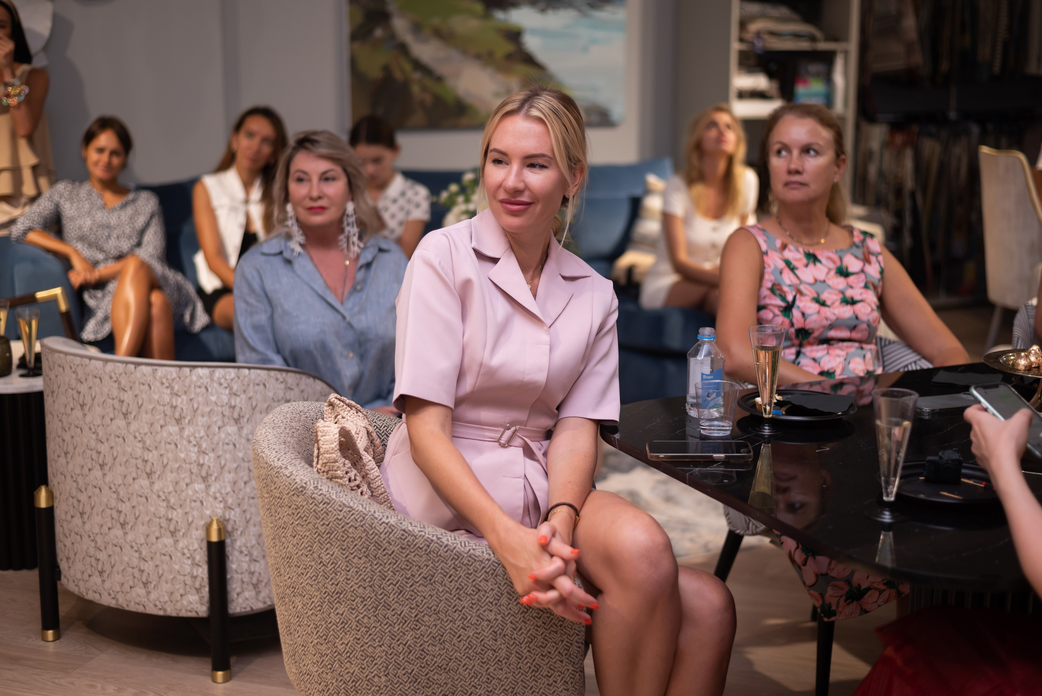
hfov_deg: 39.6
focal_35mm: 50
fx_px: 1448
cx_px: 521
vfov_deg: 27.0
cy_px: 348
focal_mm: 50
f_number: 2.2
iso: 160
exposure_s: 1/200
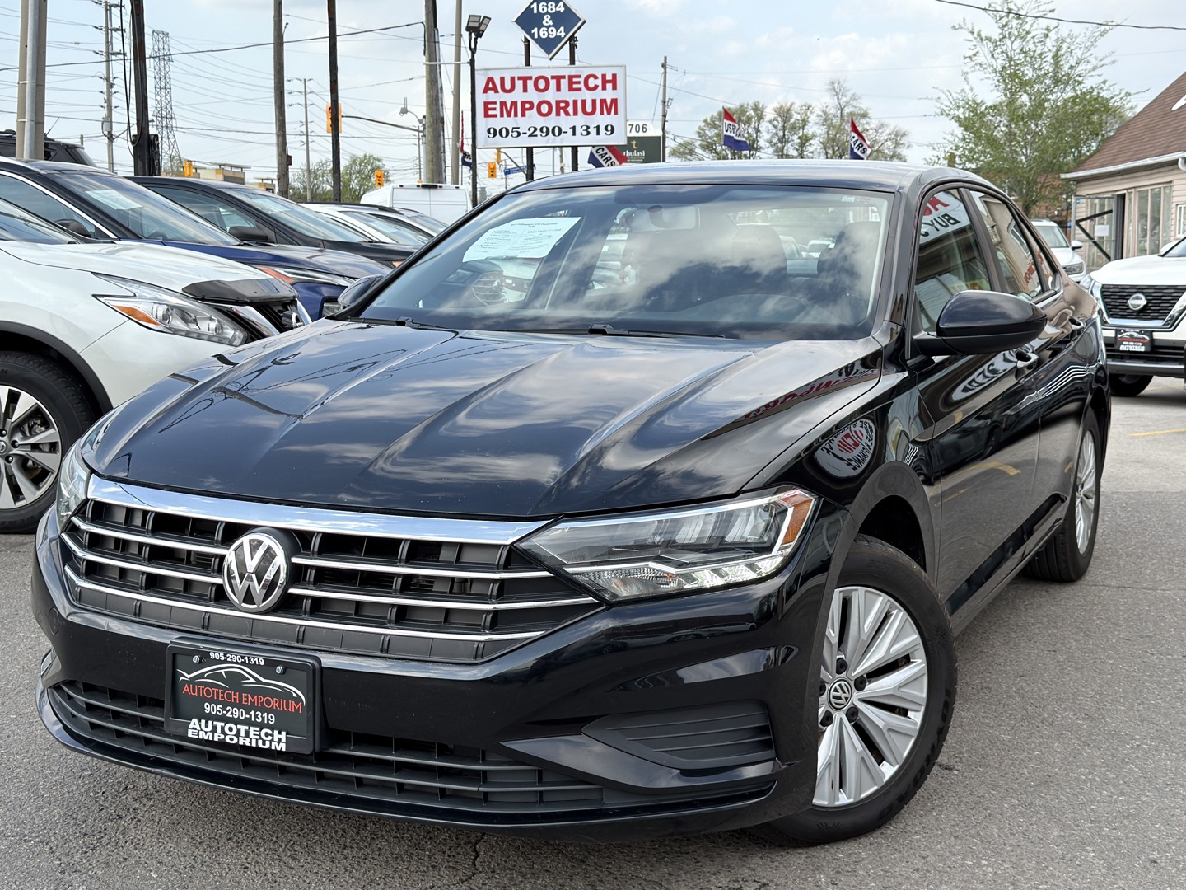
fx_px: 1542
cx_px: 593
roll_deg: -0.2
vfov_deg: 32.2
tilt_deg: -7.6
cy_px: 445
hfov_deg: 42.1
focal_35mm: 45
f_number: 1.78
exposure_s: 1/1048
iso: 100
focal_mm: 6.76
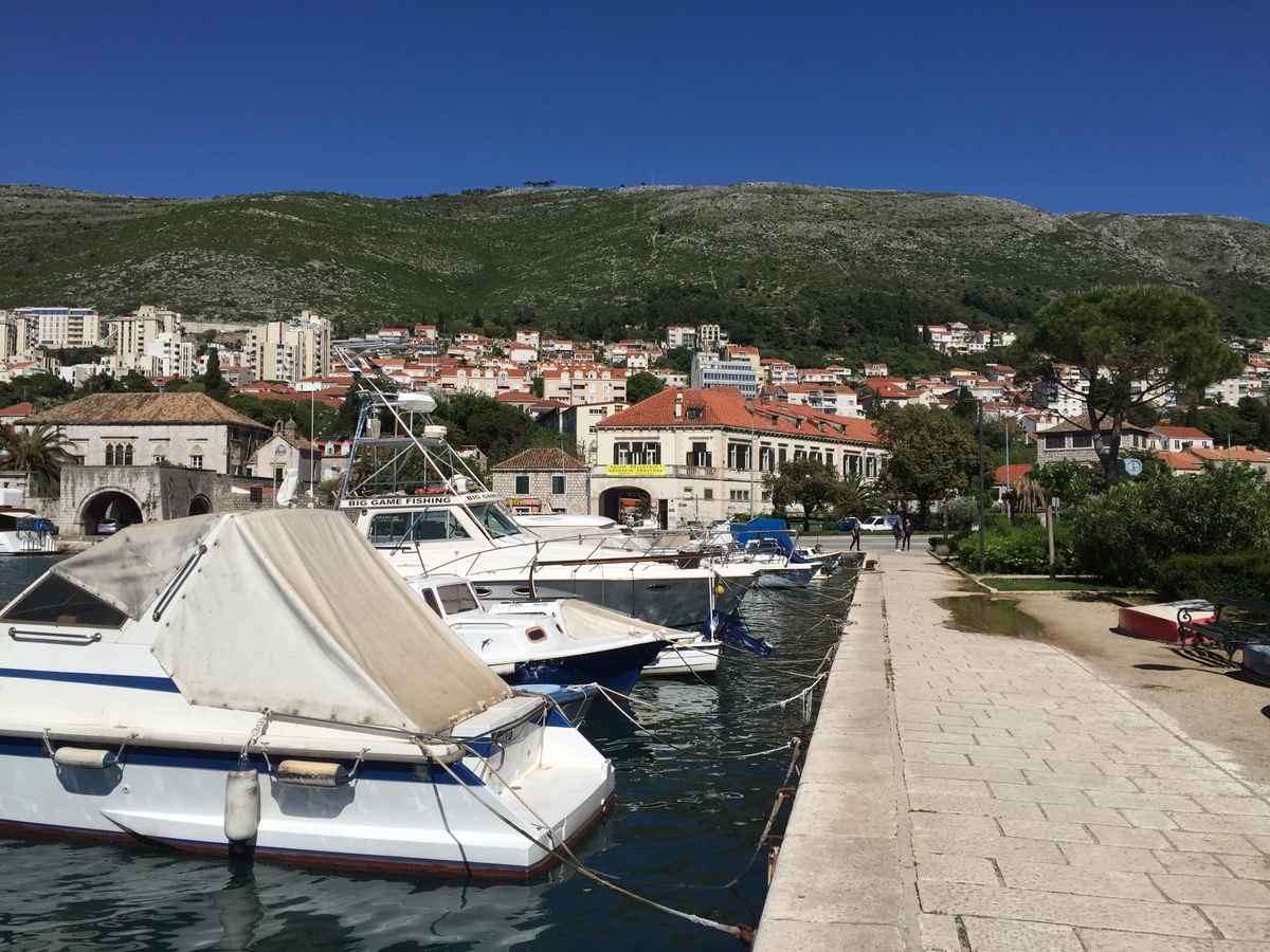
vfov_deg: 48.2
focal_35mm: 29
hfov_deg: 61.7
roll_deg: -0.3
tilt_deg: +2.5
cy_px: 476
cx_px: 635
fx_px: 1064
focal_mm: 4.15
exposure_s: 1/4950
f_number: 2.2
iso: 32
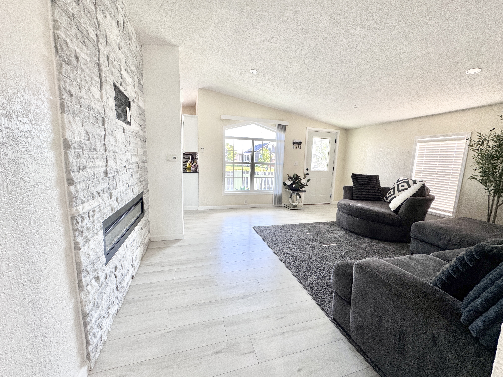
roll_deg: -1.6
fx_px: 203
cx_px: 252
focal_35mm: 14
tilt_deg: -8.8
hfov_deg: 102.1
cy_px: 188
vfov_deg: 85.7
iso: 100
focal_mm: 2.22
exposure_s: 1/120
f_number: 2.2
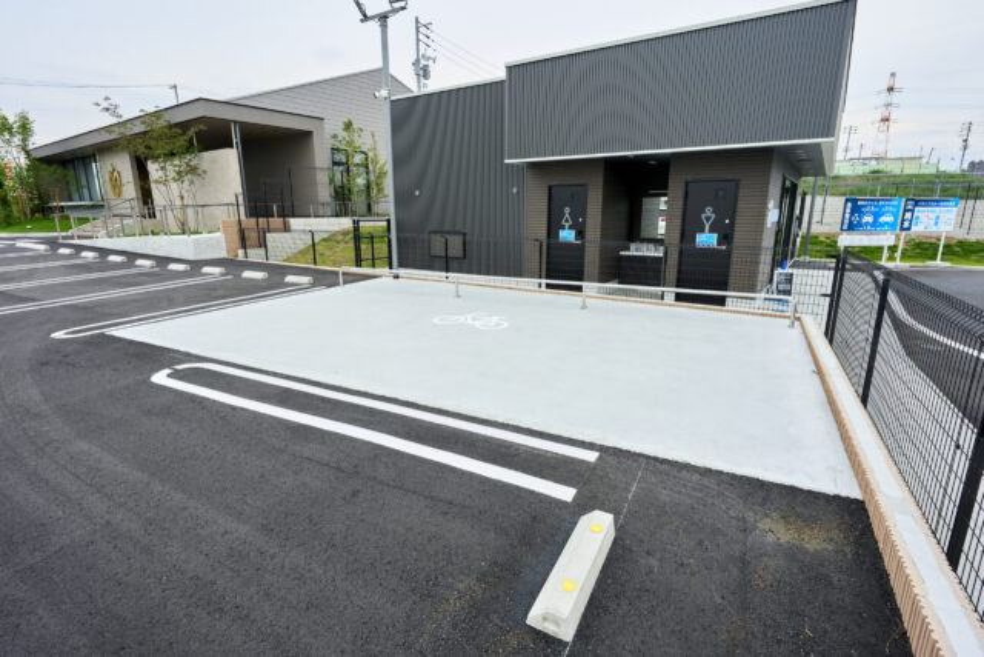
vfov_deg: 67.4
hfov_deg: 90.0
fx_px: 492
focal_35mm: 18
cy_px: 328
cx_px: 492
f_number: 7.1
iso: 800
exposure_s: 1/160
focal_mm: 18
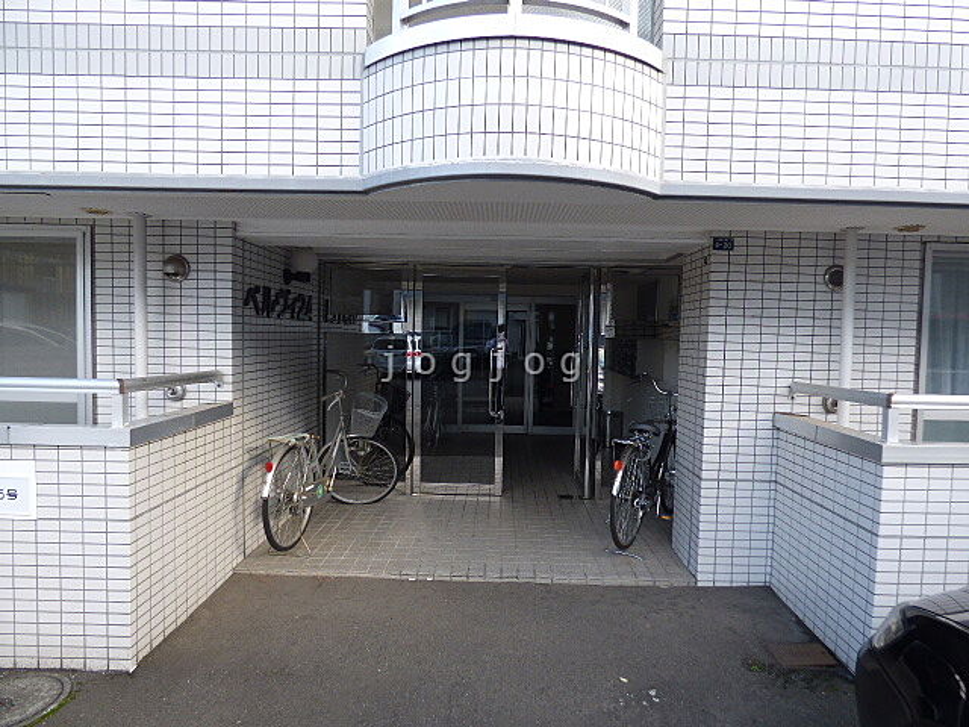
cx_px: 484
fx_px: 560
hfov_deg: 81.7
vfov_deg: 66.0
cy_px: 364
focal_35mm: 20
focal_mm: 3.58
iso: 100
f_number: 2.8
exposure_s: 1/160
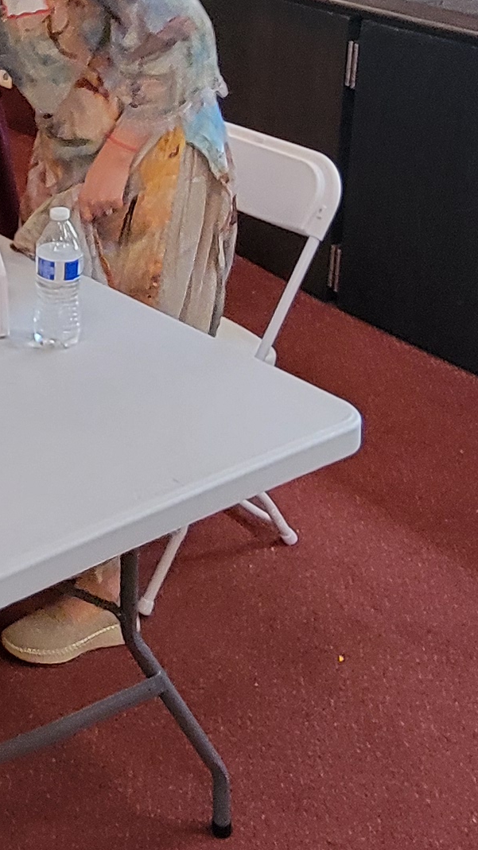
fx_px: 1195
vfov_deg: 37.2
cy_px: 122
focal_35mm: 53
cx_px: -145
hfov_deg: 20.6
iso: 400
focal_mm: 2.2
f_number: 2.2
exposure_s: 1/40
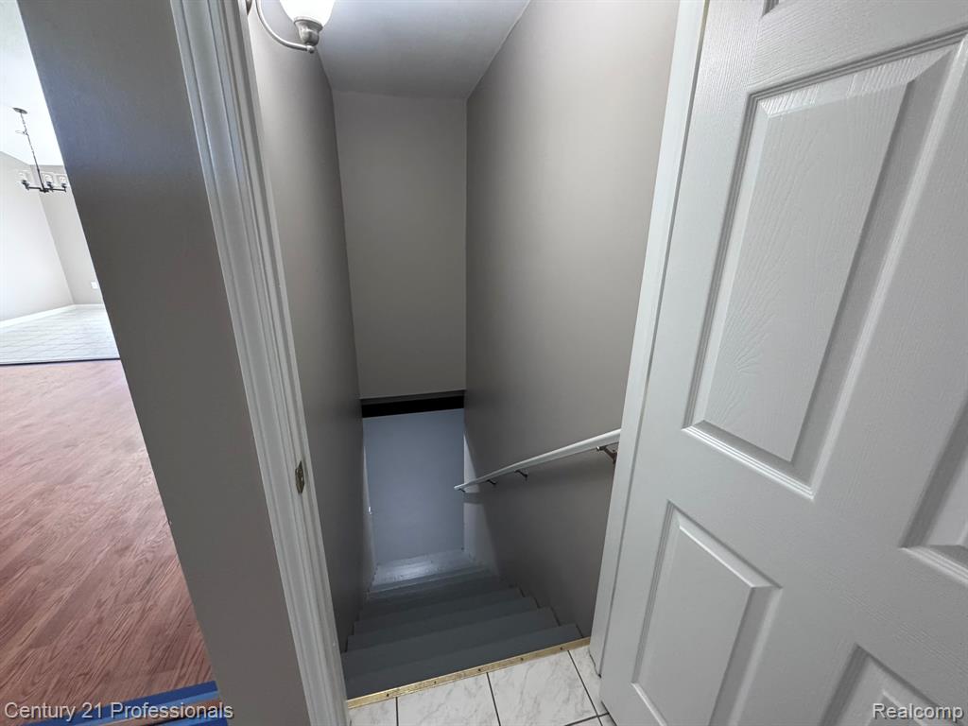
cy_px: 363
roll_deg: -1.3
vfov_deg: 85.7
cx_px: 484
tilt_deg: -18.3
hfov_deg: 102.1
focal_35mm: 14
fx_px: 391
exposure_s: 1/60
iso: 500
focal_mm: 2.22
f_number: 2.2
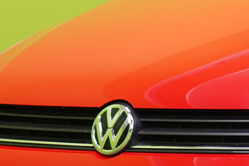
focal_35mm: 360
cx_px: 477
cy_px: 38
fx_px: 2489
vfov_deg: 3.8
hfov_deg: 5.6
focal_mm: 64
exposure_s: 1/25
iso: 400
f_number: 5.6
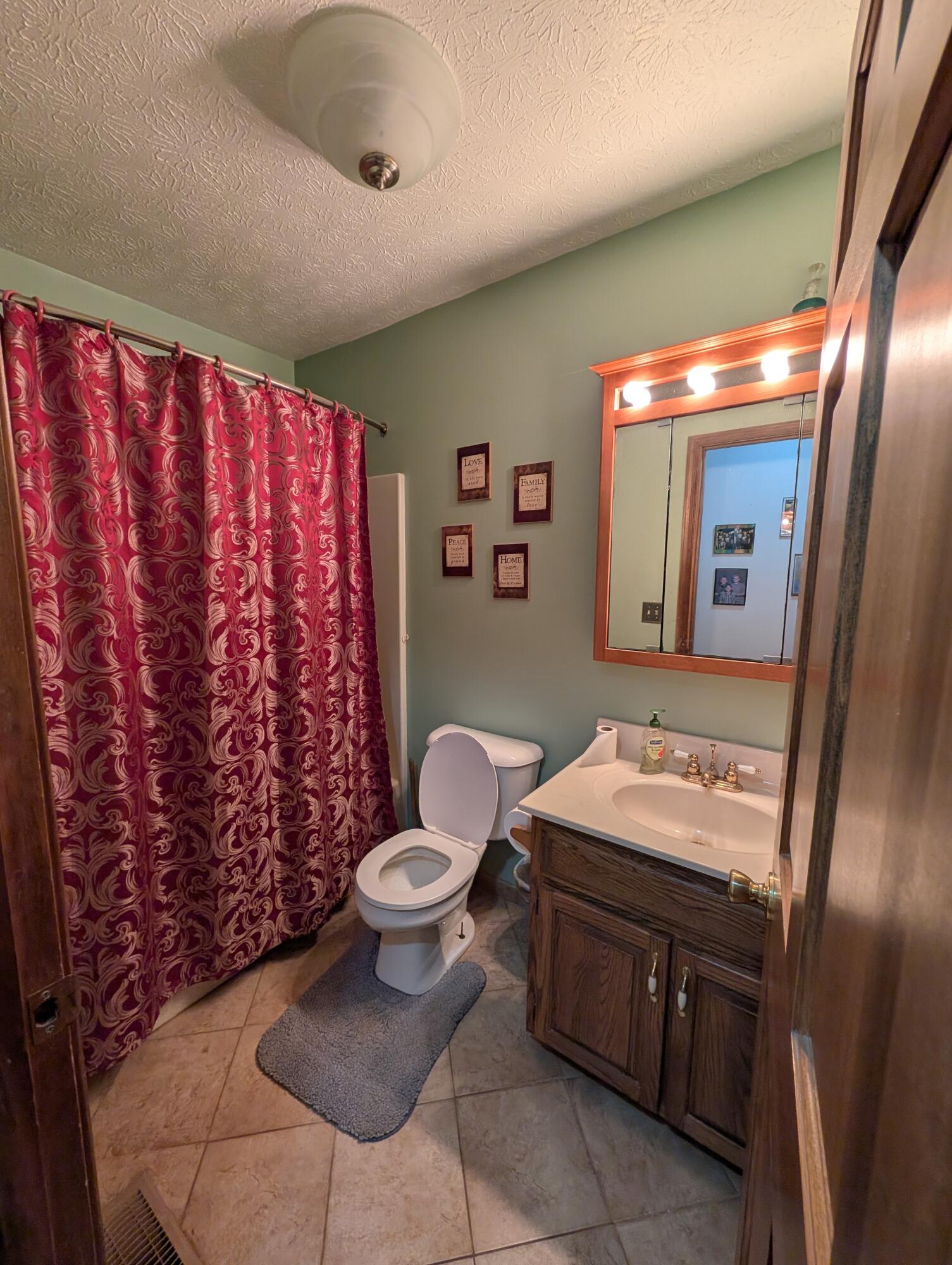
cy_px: 632
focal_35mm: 12
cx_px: 476
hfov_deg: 94.6
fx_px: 439
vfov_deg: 110.5
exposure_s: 1/120
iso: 60
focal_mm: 2.02
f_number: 1.7
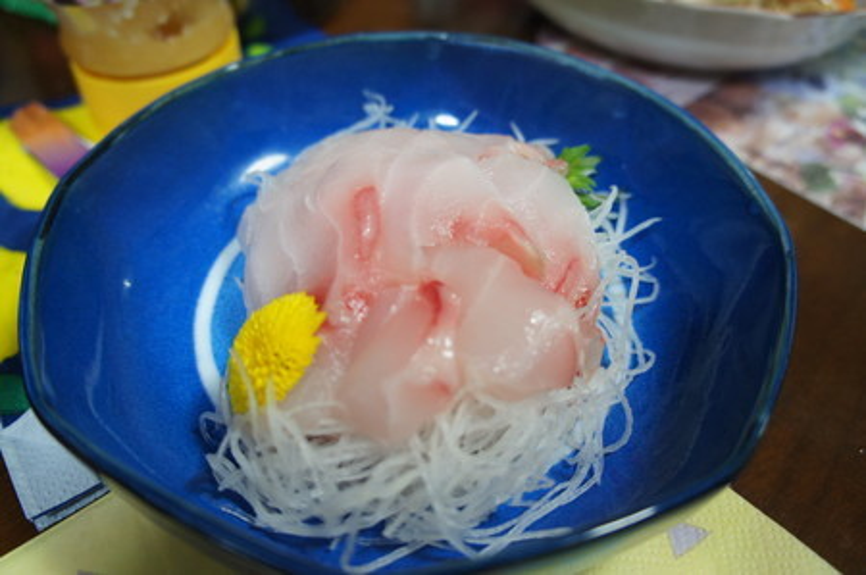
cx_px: 433
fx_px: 649
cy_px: 288
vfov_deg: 47.8
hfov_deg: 67.4
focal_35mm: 27
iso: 1000
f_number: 4
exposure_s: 1/60
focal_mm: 18
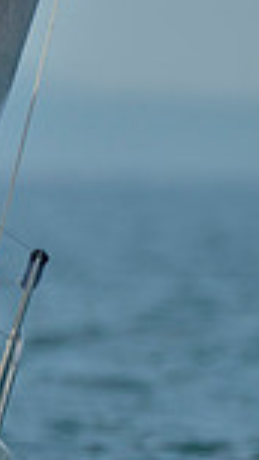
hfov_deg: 0.5
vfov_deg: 0.9
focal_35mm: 2384
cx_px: -590
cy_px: 206
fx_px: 29123
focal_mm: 600
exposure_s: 1/3200
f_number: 4.5
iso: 200
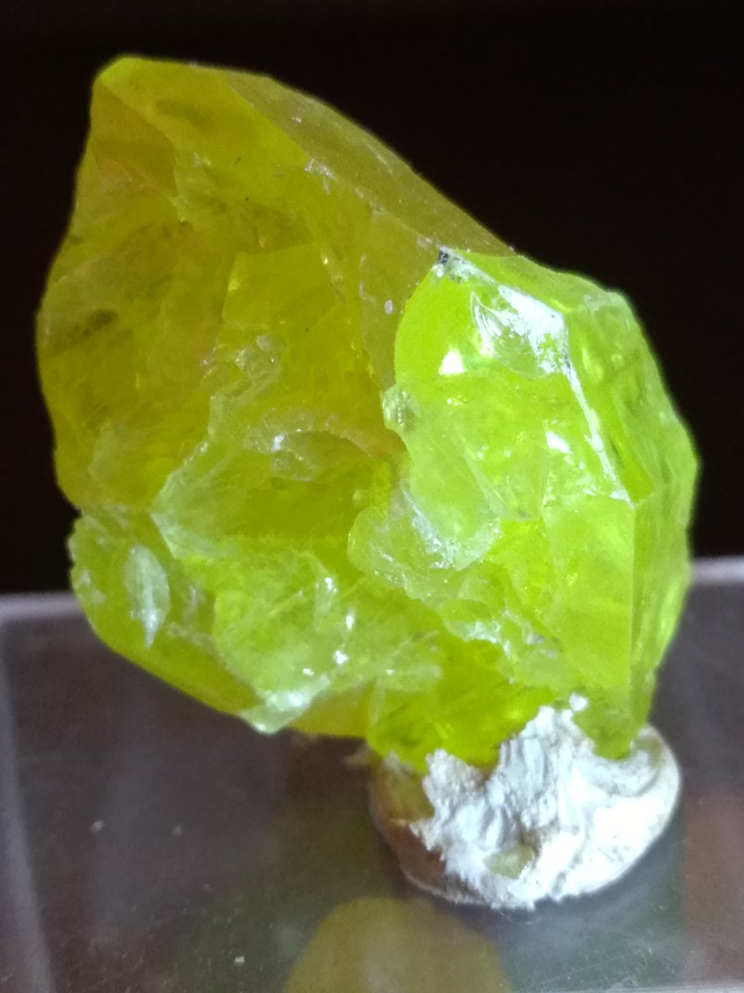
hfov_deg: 53.1
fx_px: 745
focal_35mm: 26
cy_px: 496
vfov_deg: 67.3
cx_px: 372
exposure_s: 1/33.3
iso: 566
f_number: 2
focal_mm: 3.54
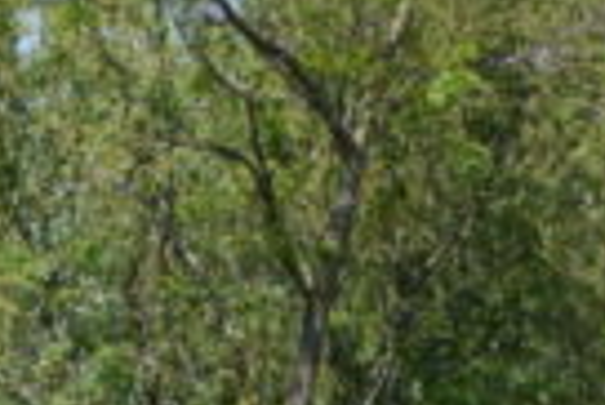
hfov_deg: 6.4
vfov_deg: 4.3
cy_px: 728
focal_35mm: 316
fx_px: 5316
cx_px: -538
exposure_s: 1/500
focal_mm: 28
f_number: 11
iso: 200
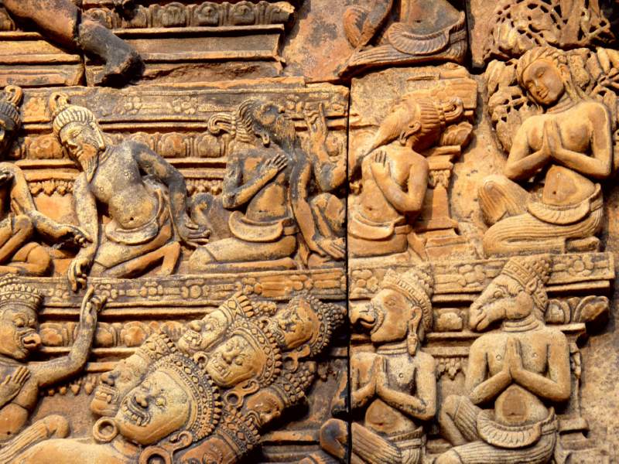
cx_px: 310
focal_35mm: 210
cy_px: 232
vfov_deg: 7.1
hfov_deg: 9.4
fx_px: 3755
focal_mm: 34.4
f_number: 4.6
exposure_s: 1/80
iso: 100
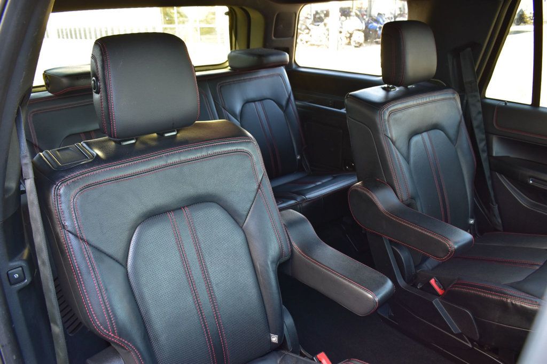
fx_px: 456
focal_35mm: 30
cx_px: 274
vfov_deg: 43.6
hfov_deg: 61.9
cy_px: 182
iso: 500
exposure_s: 1/15
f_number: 6.3
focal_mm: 20
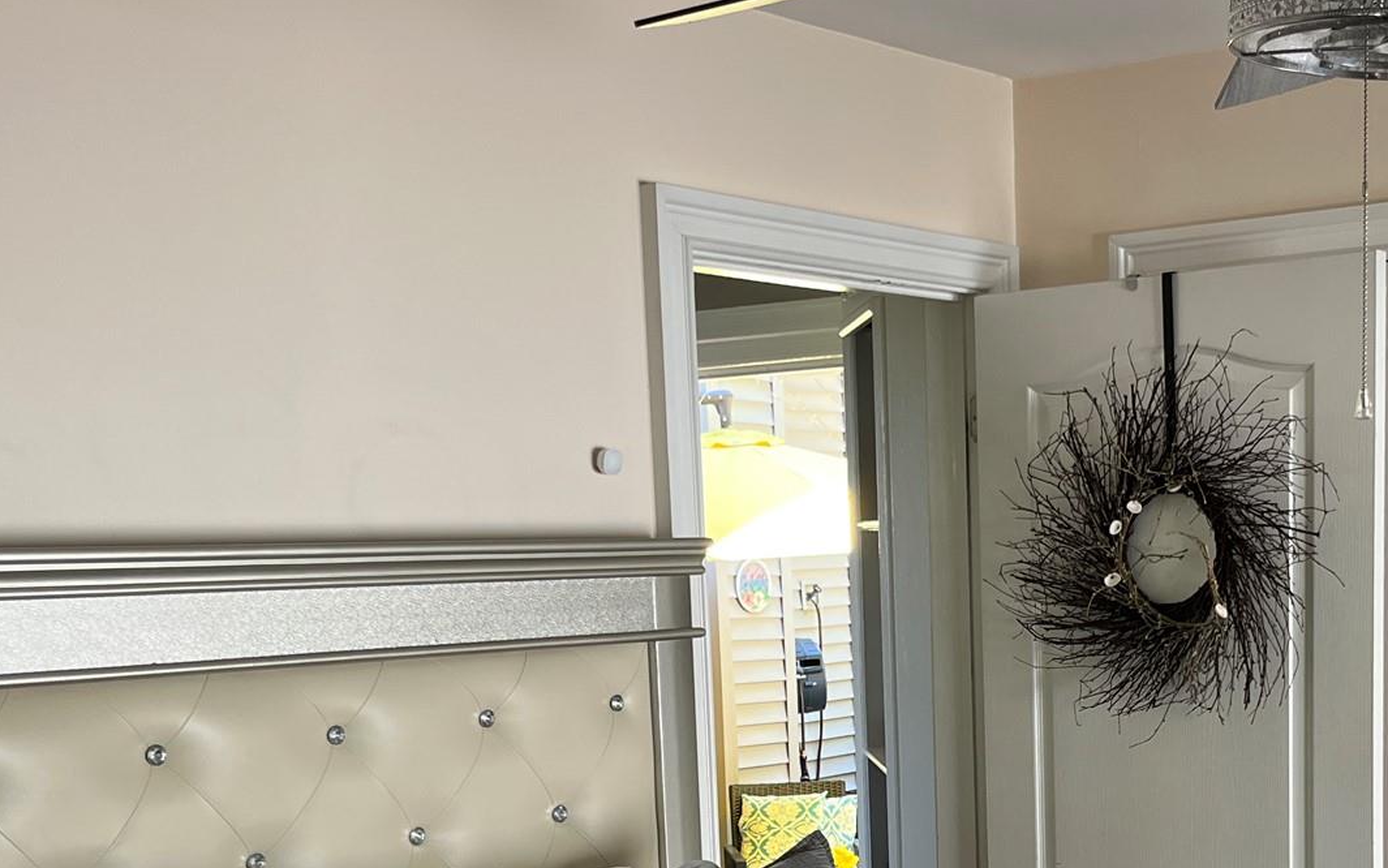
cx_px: 951
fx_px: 2005
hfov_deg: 37.7
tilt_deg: -7.0
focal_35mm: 53
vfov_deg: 23.7
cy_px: 808
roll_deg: +1.9
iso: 100
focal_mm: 5.1
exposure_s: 1/121
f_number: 1.6
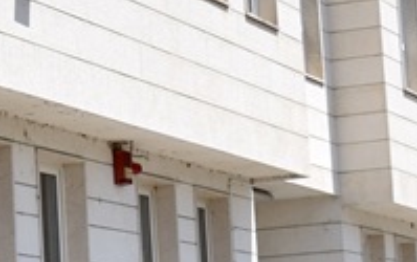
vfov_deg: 7.2
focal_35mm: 184
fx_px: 2094
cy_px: 145
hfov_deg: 11.2
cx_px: -36
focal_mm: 24
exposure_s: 1/800
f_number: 4
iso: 100
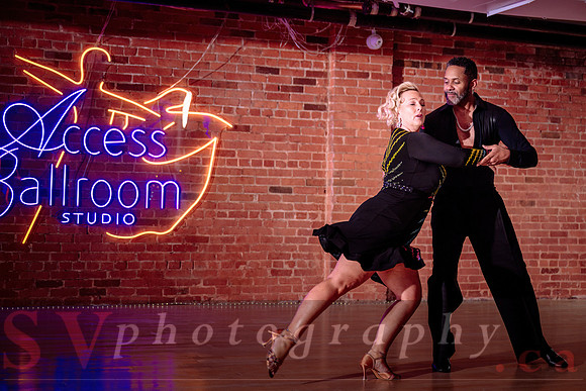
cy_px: 195
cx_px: 333
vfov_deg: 24.2
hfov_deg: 35.6
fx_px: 910
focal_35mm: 56
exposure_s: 1/320
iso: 1250
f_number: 2.8
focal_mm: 49
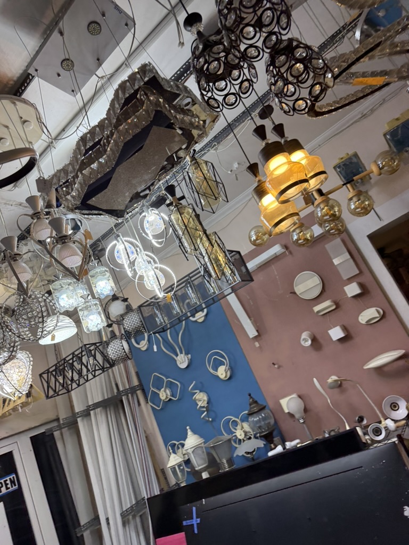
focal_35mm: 24
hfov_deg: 56.8
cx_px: 204
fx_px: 378
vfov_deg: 71.6
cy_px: 272
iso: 125
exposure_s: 1/100
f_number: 1.78
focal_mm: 6.76
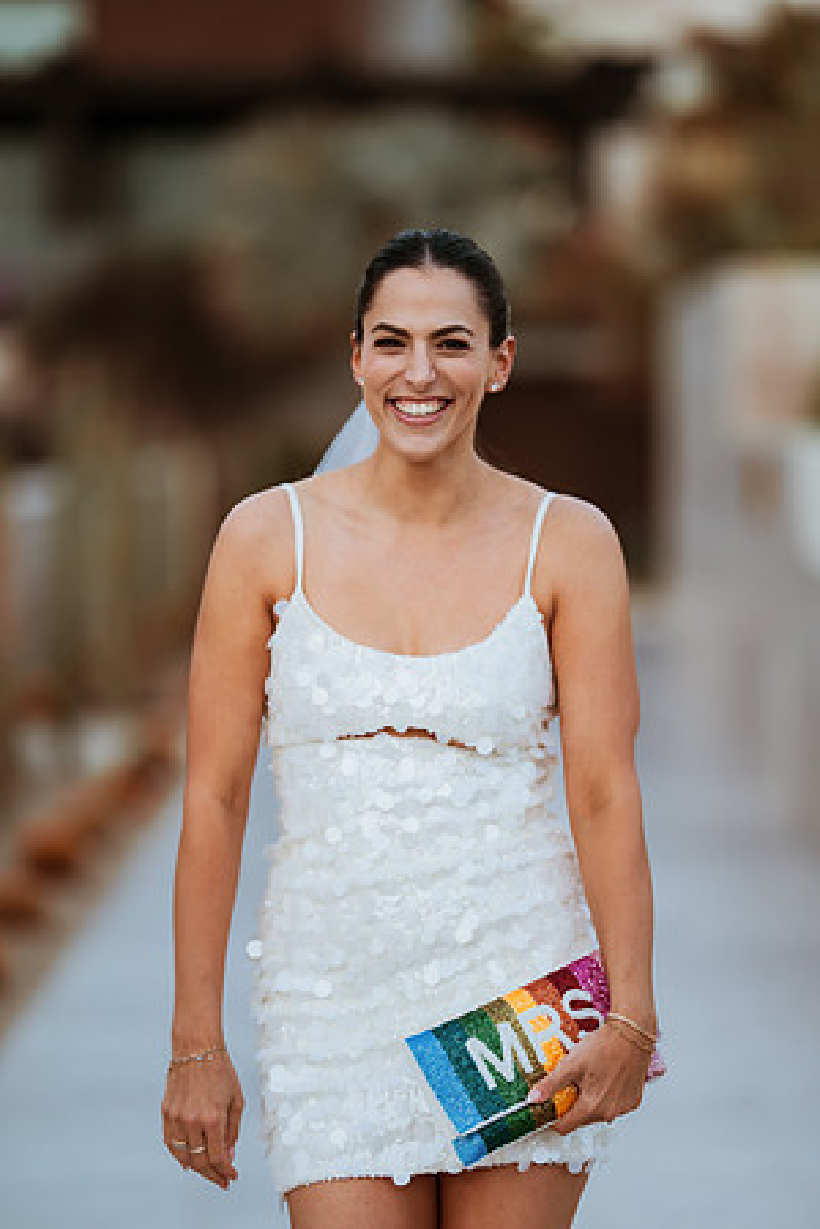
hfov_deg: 10.2
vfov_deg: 15.2
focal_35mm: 135
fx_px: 4612
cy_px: 614
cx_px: 410
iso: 800
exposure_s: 1/320
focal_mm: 135
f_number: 1.8
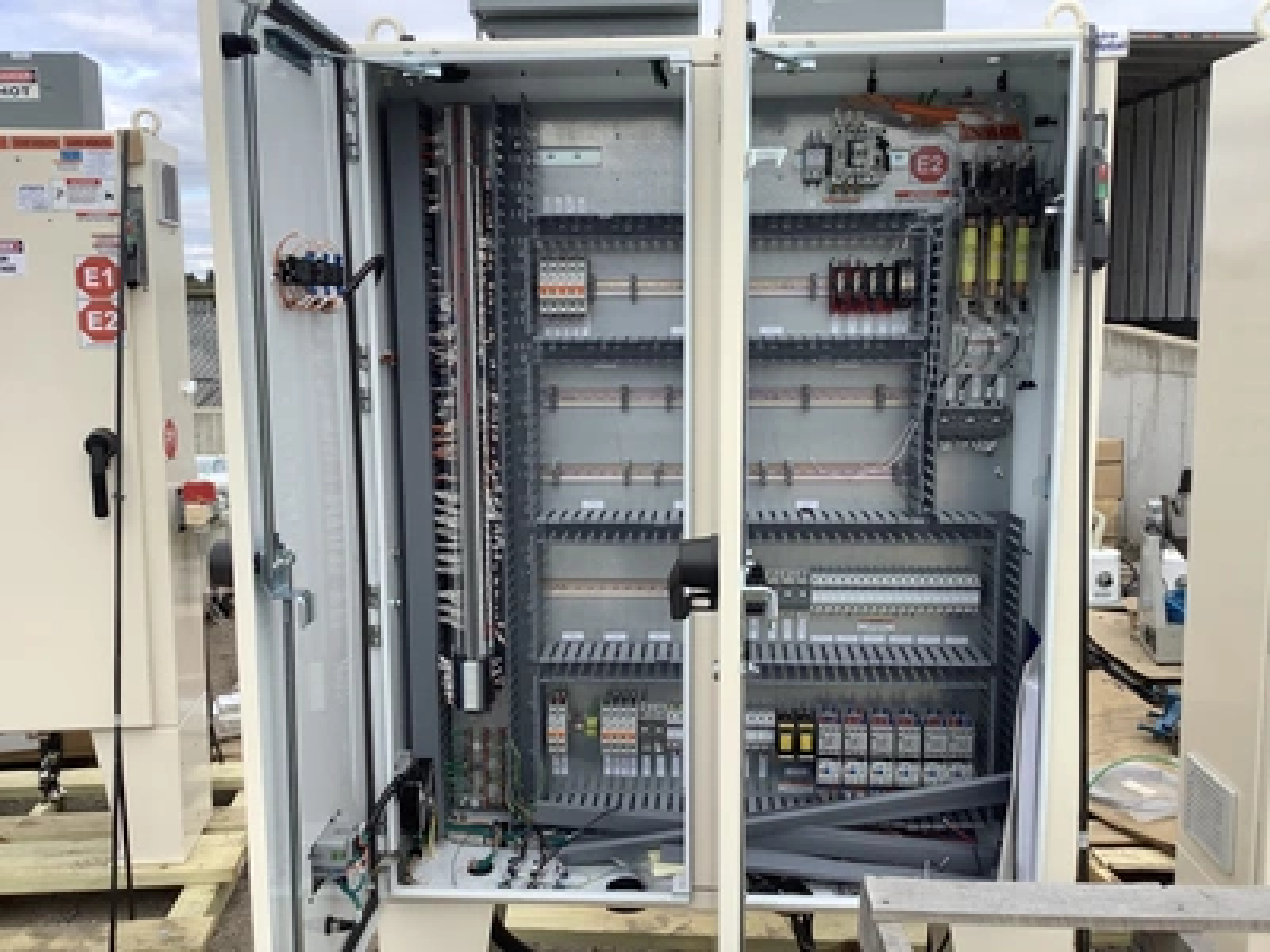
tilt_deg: -6.9
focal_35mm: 31
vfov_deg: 45.4
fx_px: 1137
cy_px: 476
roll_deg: +0.2
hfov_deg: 58.4
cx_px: 635
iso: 25
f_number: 2.4
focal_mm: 3.3
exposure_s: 1/586
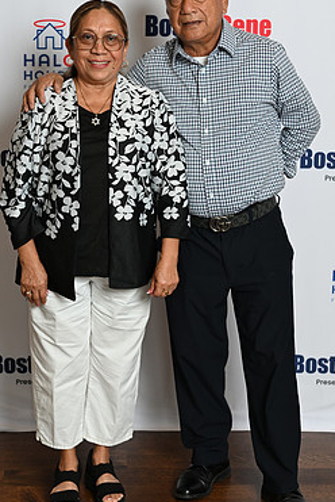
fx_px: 1045
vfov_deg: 27.0
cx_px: 157
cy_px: 241
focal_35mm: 75
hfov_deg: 18.2
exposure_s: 1/80
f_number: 3.5
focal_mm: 48
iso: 200
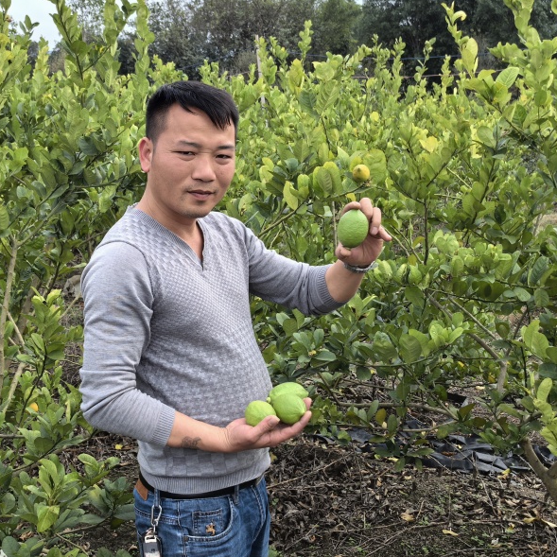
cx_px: 234
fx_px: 983
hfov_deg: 31.6
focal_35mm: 54
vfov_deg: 31.6
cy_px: 279
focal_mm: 5.75
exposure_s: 1/992
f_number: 2
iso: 64
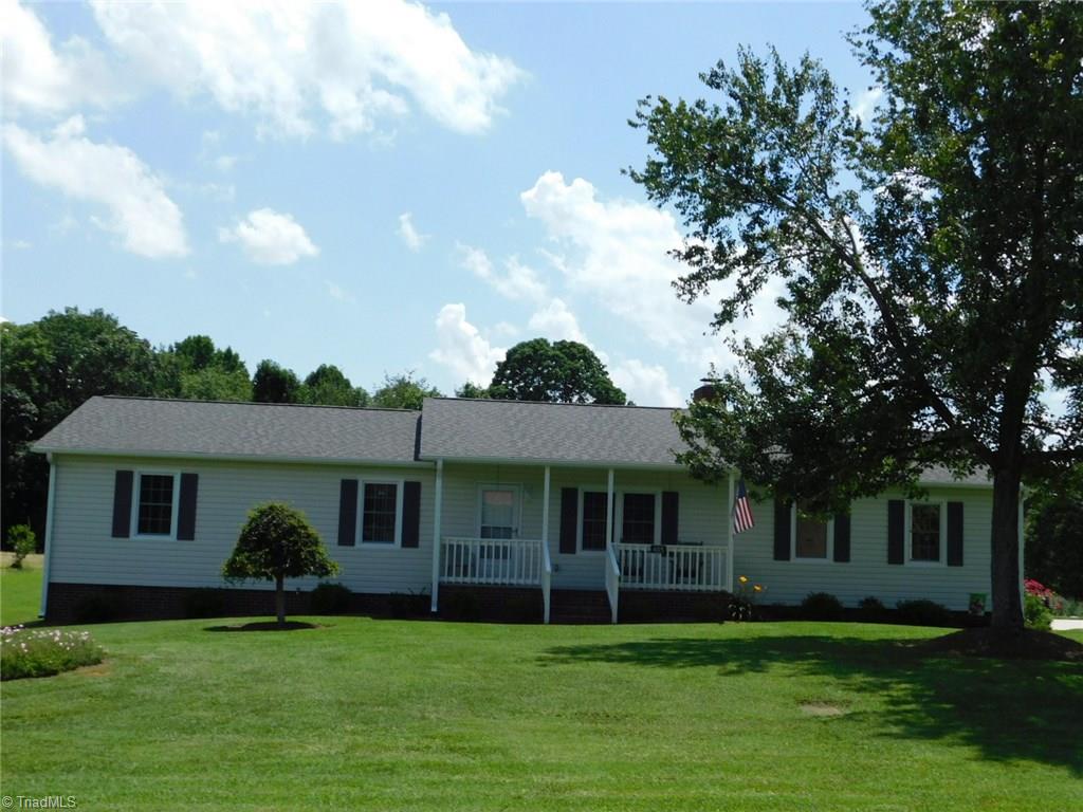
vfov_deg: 36.0
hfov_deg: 46.8
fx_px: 1251
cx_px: 542
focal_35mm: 40
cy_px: 406
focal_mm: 7.1
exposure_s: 1/400
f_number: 7.2
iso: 125
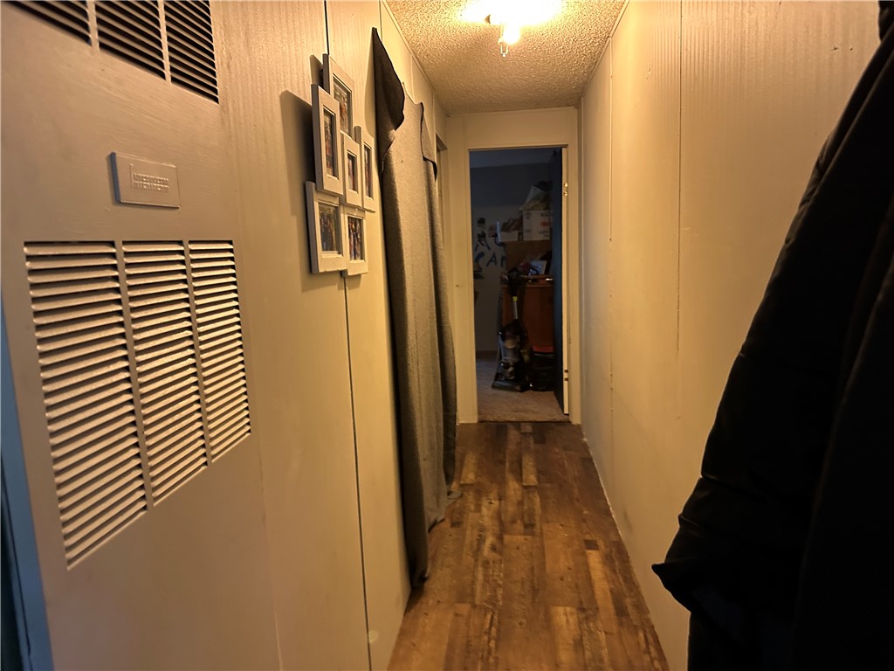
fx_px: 620
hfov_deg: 71.6
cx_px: 447
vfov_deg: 56.8
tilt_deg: -6.7
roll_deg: +3.0
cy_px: 336
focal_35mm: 24
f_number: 1.78
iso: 640
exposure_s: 1/40
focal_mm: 6.86
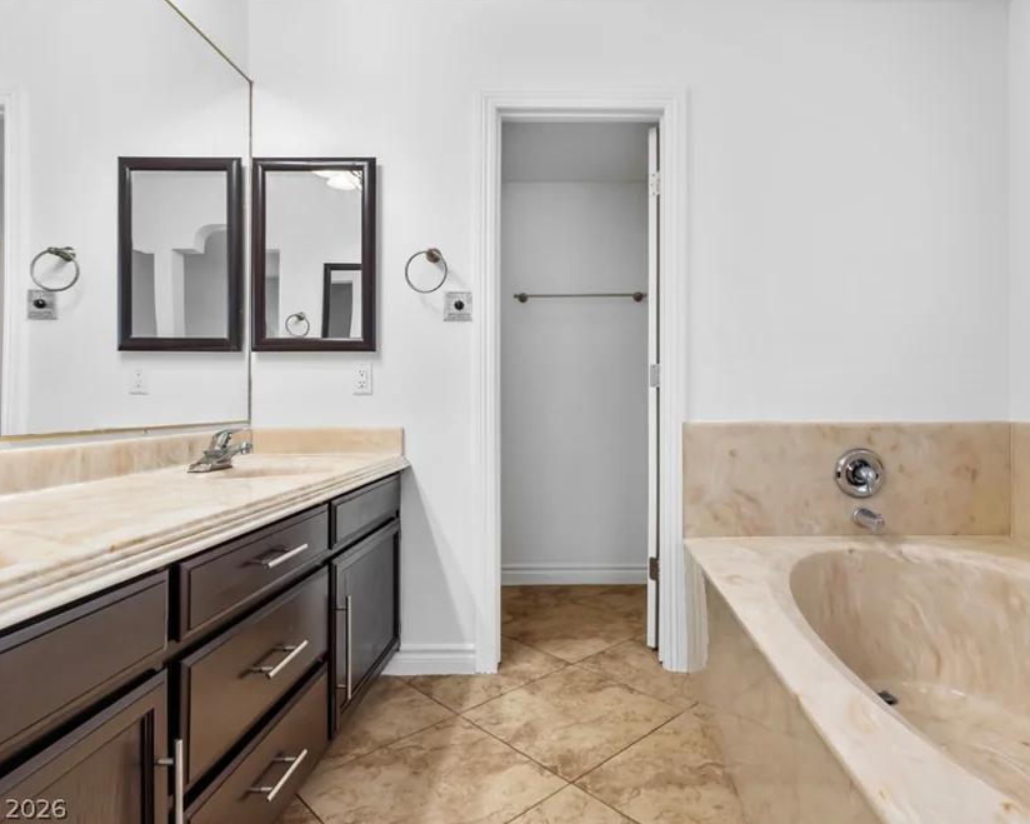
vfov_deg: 65.5
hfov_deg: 77.3
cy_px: 401
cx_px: 582
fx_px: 640
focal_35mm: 21
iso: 400
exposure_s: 1/6
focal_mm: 18
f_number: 10
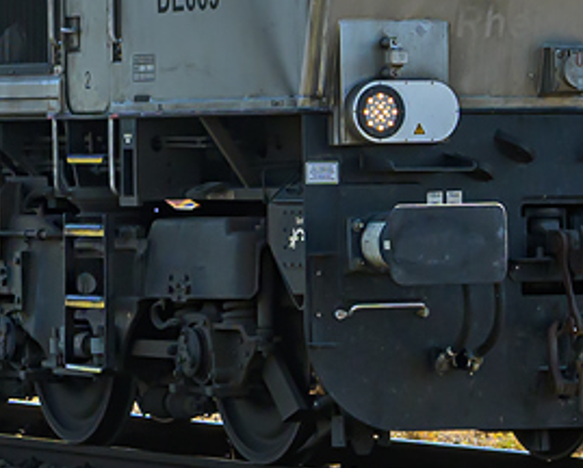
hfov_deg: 7.5
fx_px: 4442
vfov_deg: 6.0
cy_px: 121
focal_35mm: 257
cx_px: 17
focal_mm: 41
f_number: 8
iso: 200
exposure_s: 1/500
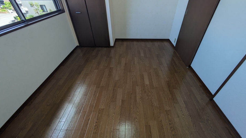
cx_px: 128
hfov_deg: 99.3
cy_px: 62
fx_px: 104
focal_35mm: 16
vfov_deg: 66.9
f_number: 2.2
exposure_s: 1/188
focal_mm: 1.83
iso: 42
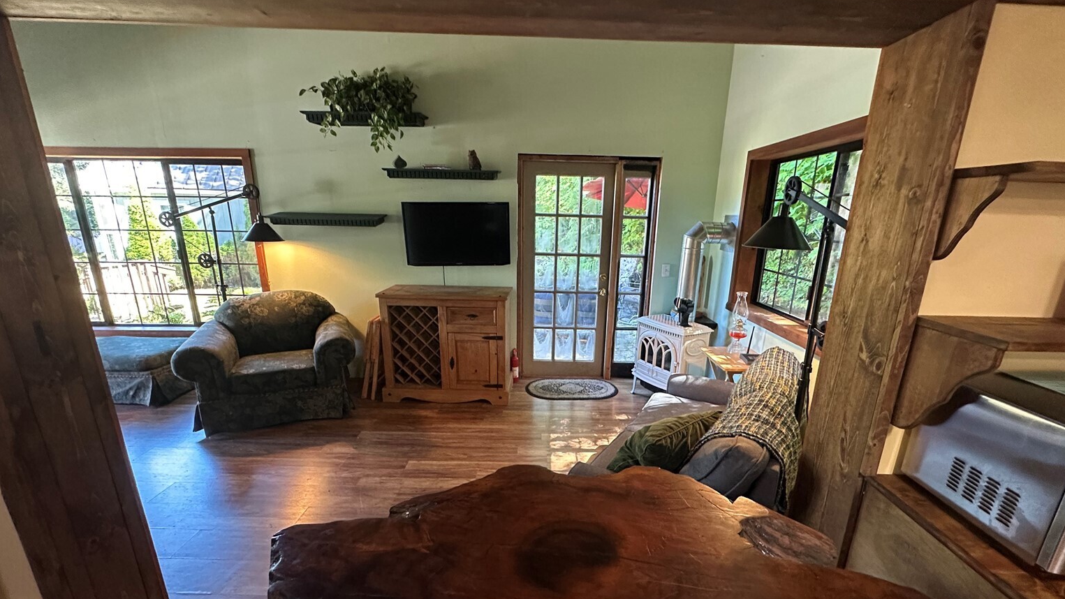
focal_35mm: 16
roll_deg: -1.5
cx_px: 547
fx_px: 452
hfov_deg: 99.3
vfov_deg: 66.7
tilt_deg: -15.7
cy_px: 346
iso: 640
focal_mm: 2.22
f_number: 2.2
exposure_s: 1/60
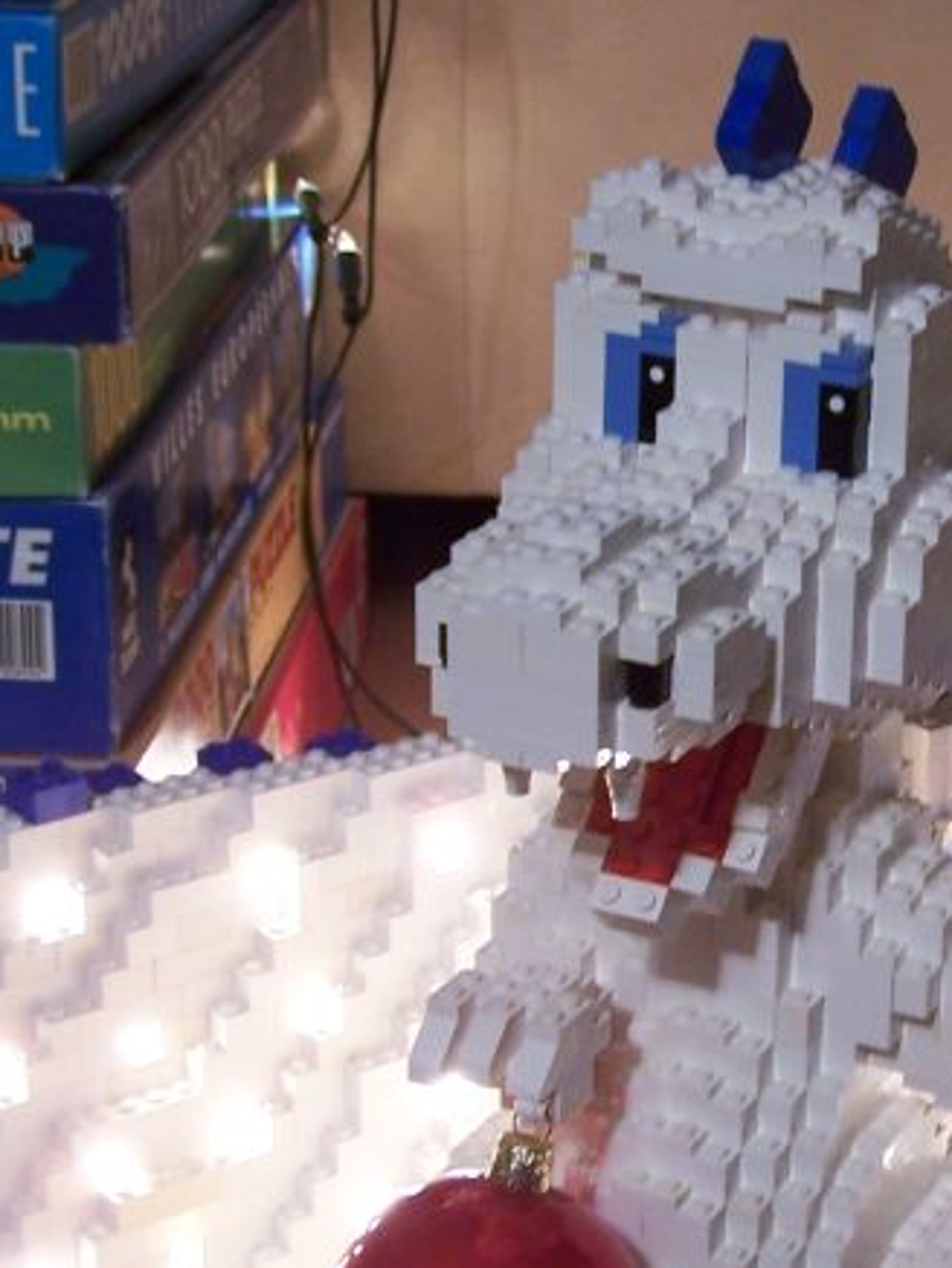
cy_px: 798
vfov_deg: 22.0
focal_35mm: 89
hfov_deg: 16.5
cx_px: 784
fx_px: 3262
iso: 80
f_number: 2.8
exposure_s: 1/2
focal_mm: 6.3
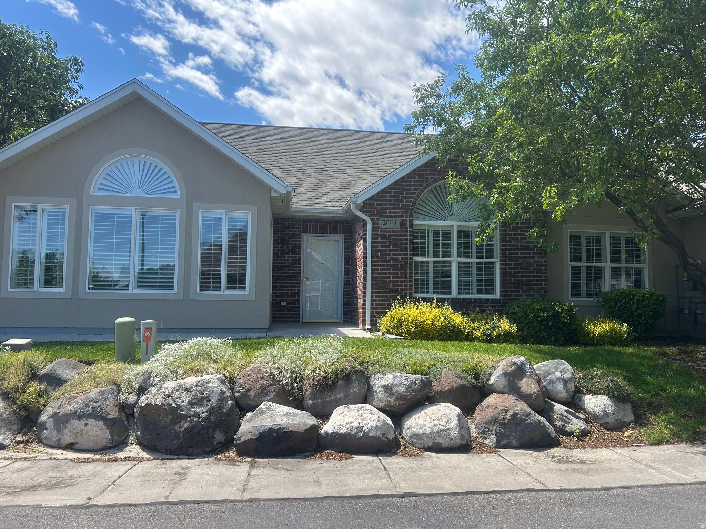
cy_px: 264
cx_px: 353
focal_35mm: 26
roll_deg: -0.5
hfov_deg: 67.3
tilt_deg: +4.6
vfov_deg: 53.1
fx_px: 530
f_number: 1.5
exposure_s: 1/1751
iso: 50
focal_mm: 5.7
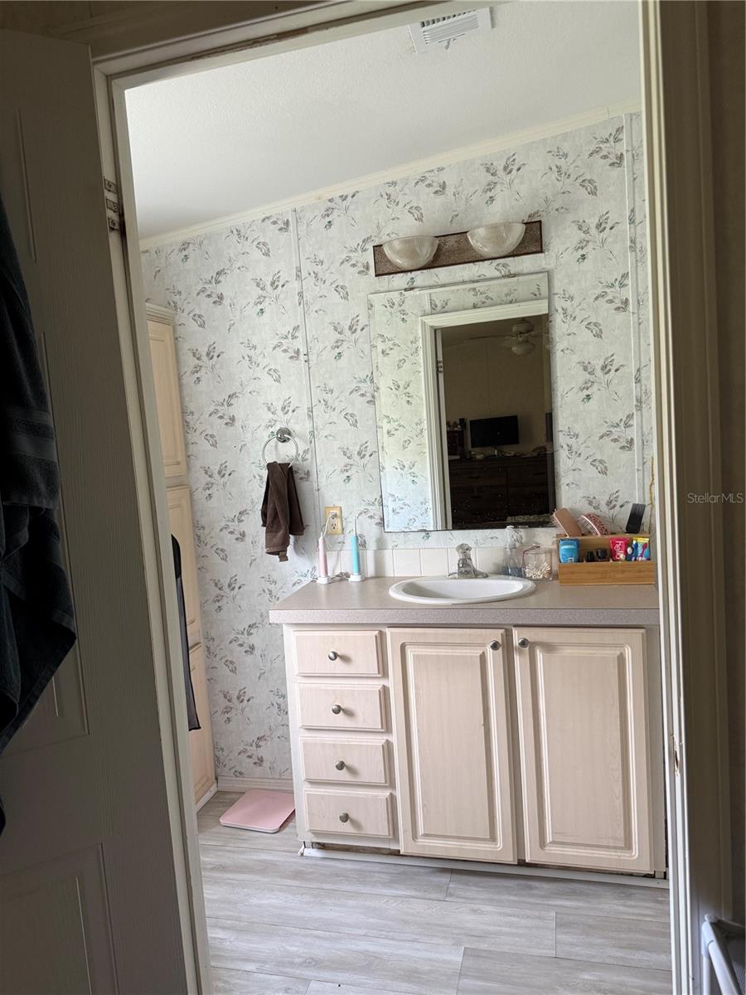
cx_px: 373
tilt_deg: -4.4
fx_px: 690
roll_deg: +3.5
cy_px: 498
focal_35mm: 24
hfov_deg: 56.8
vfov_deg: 71.6
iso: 200
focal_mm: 6.76
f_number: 1.78
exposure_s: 1/72
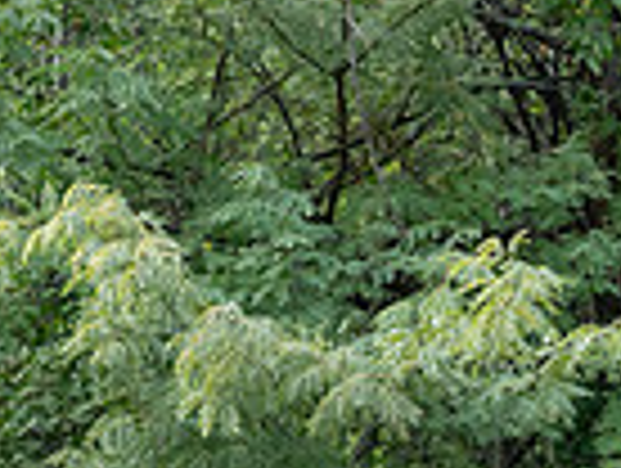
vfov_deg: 6.5
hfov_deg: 8.6
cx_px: 979
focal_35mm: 224
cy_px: 880
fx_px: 4025
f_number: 3.2
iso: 1250
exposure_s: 1/500
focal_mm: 50
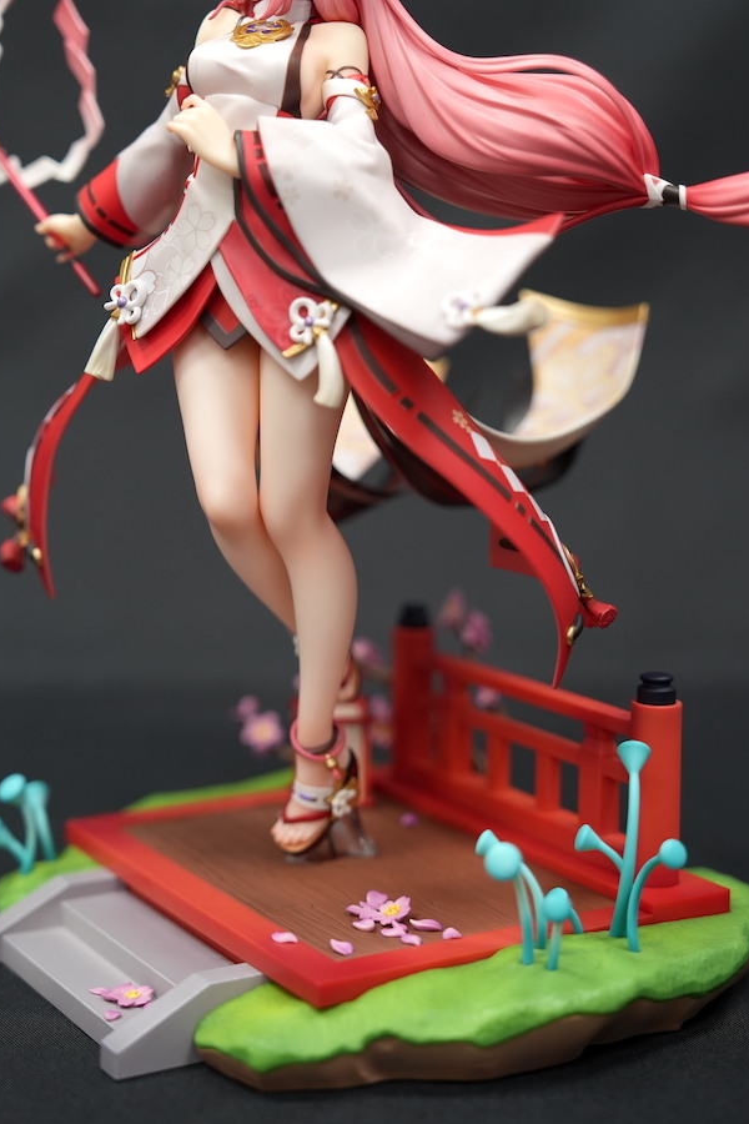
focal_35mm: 65
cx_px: 371
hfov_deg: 20.9
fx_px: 2028
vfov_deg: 30.9
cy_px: 441
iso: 200
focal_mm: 50
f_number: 2.8
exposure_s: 1/50
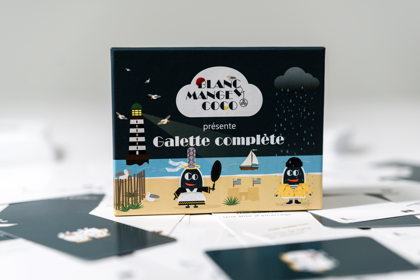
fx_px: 642
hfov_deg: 36.2
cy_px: 140
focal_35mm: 55
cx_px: 210
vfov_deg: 24.6
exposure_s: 1/125
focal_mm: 55
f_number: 2.8
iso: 160
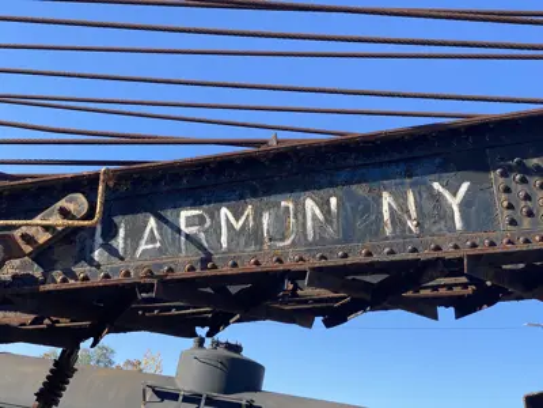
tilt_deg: +17.4
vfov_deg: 28.0
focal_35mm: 52
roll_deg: -11.0
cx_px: 272
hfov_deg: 36.8
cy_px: 204
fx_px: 816
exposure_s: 1/749
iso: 20
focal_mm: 6
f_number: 2
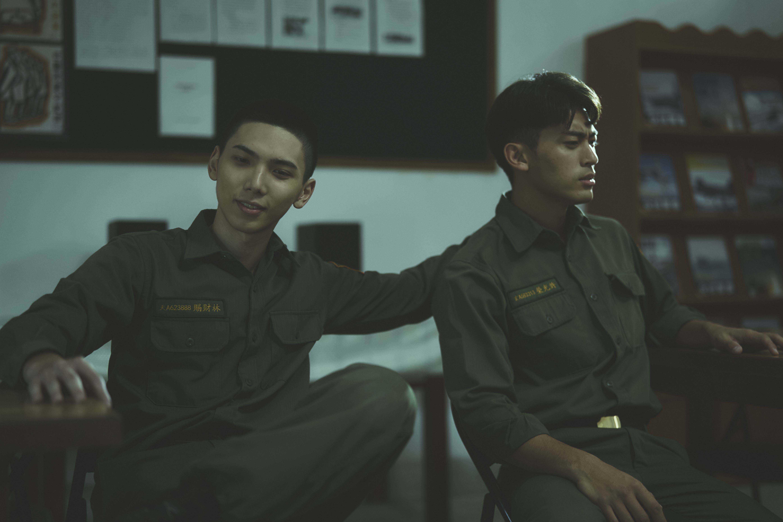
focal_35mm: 54
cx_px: 397
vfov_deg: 25.1
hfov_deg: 36.9
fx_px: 1174
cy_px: 279
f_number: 1.4
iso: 2500
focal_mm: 50
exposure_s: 1/400
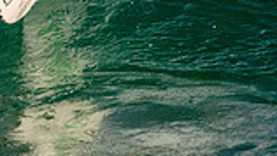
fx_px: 22623
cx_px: -135
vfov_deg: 0.4
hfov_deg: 0.7
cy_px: -64
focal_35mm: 3079
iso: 2000
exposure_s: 1/2000
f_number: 11
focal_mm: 800
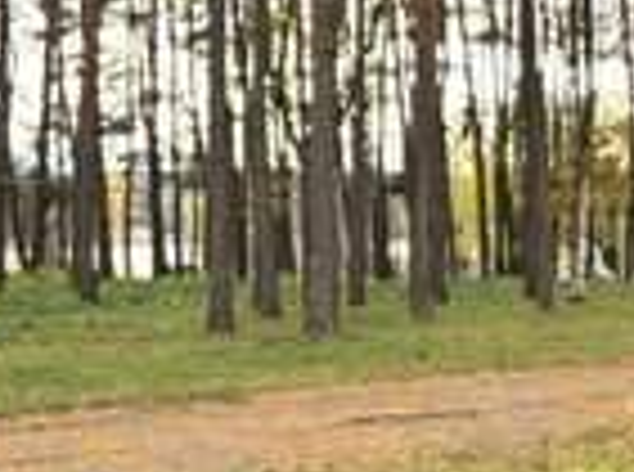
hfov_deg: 23.2
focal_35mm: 74
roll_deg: -0.7
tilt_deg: -0.8
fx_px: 1352
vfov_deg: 19.8
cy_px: 225
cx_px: 836
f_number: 1.6
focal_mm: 5.96
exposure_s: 1/162
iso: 50
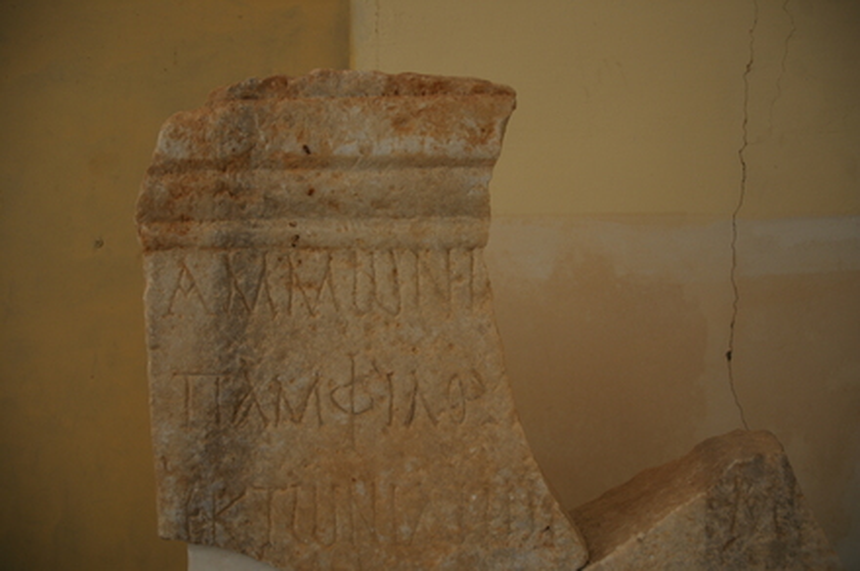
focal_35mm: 33
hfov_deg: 57.3
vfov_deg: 39.9
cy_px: 286
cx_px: 430
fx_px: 787
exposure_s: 1/20
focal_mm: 22
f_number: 3.8
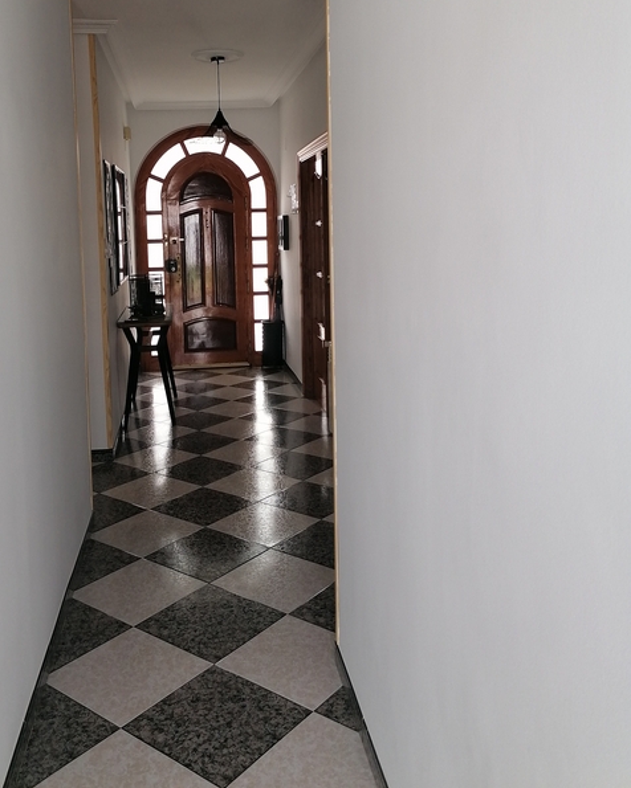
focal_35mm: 34
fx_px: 794
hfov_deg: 43.2
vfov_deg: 52.1
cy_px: 282
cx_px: 257
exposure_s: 1/100
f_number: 1.8
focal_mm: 4.75
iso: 100
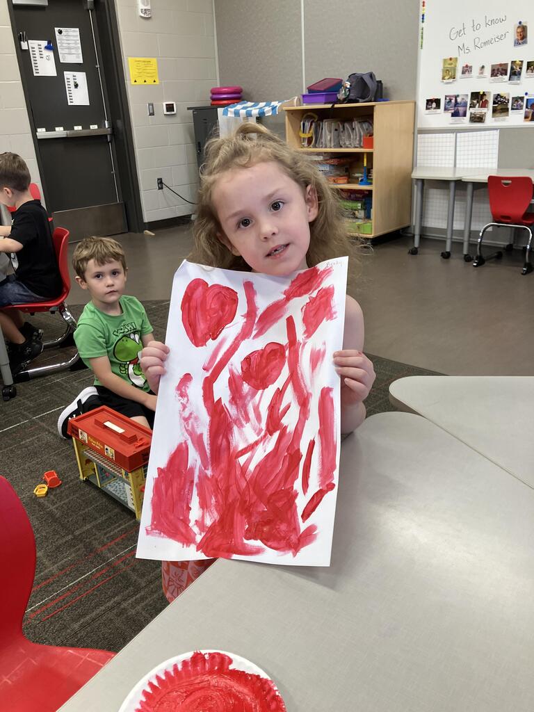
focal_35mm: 28
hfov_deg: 49.7
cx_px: 267
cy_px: 356
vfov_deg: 63.4
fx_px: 576
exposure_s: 1/102
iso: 80
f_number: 1.8
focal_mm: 3.99
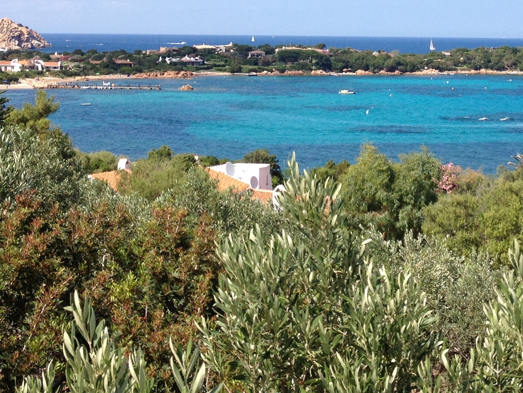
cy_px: 4
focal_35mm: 81
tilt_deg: -0.7
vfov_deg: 17.8
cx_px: 370
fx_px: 1224
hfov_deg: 23.9
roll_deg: -0.2
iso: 50
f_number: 2.4
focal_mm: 4.28
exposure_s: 1/1453
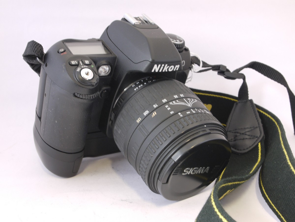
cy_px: 111
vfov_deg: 30.3
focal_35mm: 48
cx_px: 148
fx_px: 409
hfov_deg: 39.7
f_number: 10
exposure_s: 1/3.2
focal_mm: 24
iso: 400
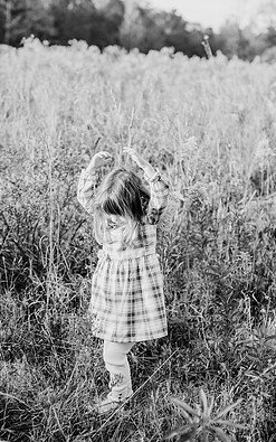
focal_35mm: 58
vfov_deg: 35.1
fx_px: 698
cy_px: 209
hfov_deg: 22.3
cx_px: 113
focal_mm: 50
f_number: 2.8
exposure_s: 1/1000
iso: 500
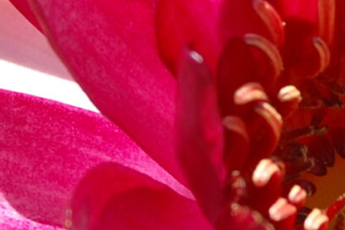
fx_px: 3086
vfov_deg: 4.3
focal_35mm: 322
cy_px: 117
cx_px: 305
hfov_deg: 6.4
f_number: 8
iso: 200
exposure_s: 1/250
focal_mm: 34
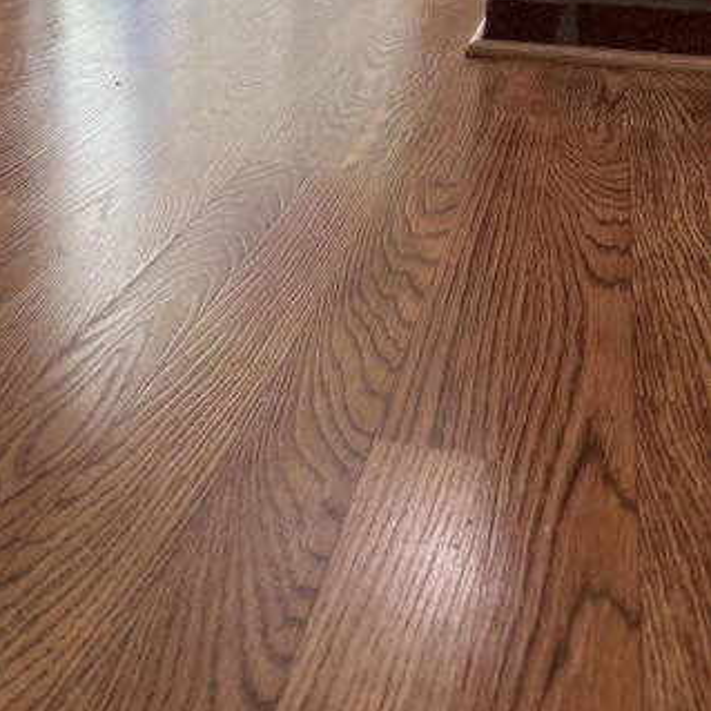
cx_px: 158
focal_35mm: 48
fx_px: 1115
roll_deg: +0.6
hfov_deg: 34.4
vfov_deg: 34.2
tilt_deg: -16.8
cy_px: 137
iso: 100
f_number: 1.5
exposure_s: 1/120
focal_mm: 5.7
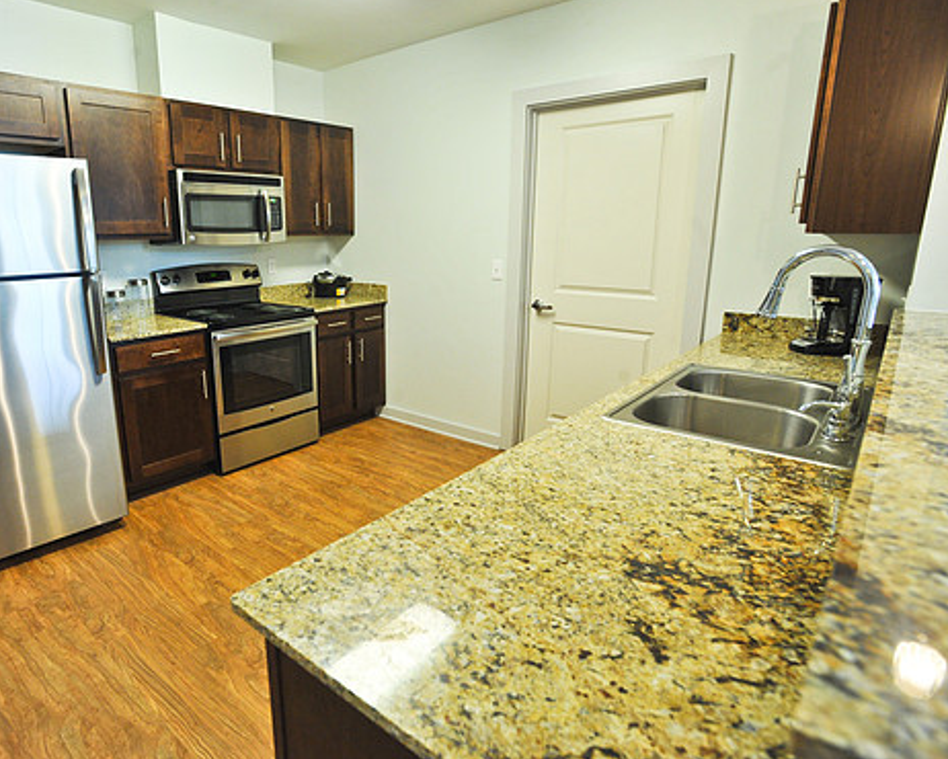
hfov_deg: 79.4
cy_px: 369
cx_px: 380
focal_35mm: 20
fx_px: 561
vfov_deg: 68.1
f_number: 5.6
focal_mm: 17
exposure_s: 1/40
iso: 1250
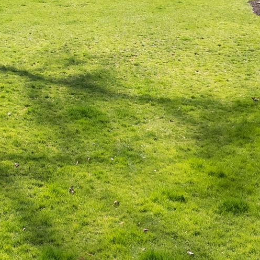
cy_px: -7
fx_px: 654
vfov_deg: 21.6
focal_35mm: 77
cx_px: -58
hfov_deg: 20.9
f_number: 2.8
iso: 100
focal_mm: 8.38
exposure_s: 1/800
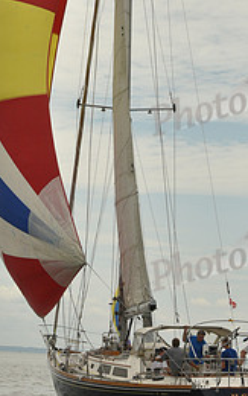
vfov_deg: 13.0
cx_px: 72
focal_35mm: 159
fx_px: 1716
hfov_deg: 8.3
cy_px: 40
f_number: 13
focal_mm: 70
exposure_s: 1/1000
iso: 320
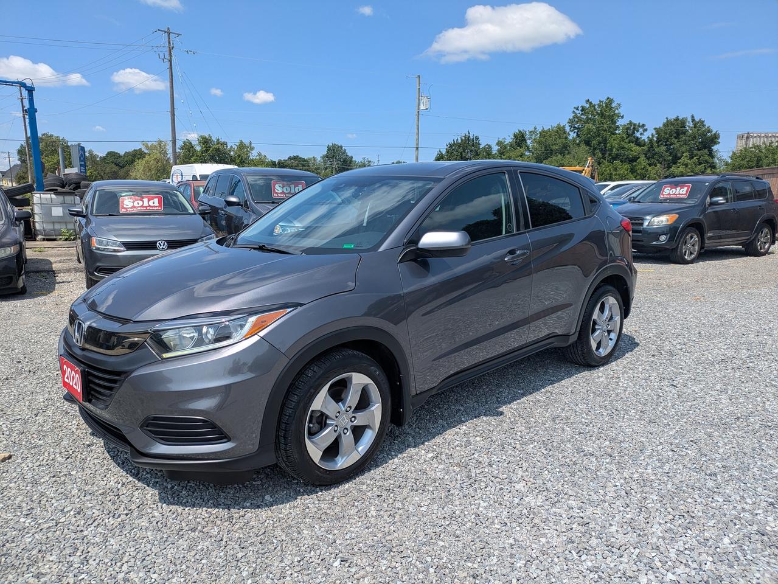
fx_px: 562
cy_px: 292
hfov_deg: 69.4
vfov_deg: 54.9
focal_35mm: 25
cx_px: 389
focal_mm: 5.43
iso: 41
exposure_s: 1/2370
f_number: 1.89
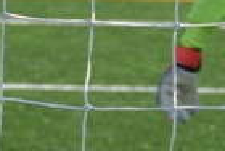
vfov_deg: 2.9
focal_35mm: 478
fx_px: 2994
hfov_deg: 4.3
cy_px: -100
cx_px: 328
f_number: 6.3
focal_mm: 70
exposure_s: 1/1600
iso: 400
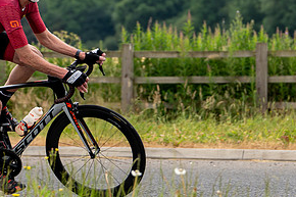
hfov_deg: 8.6
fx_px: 1956
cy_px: 22
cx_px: 58
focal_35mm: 238
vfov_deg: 5.8
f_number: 3.2
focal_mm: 94
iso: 160
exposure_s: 1/800
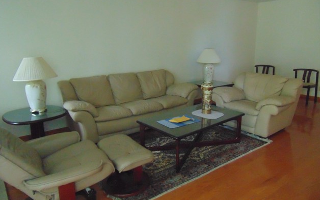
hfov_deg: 68.4
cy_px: 92
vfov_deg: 46.0
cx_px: 159
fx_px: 236
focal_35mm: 27
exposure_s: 1/60
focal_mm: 4.5
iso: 640
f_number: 3
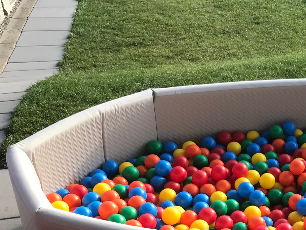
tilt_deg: -31.2
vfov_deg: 23.3
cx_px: 328
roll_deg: -1.7
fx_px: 548
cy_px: 187
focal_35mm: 62
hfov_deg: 28.6
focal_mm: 3.99
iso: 20
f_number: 1.8
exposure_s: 1/356
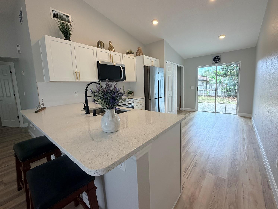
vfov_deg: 81.7
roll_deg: +1.4
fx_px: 120
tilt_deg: -7.8
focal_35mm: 15
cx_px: 146
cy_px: 99
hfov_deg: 98.1
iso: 80
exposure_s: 1/120
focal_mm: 2.22
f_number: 2.2
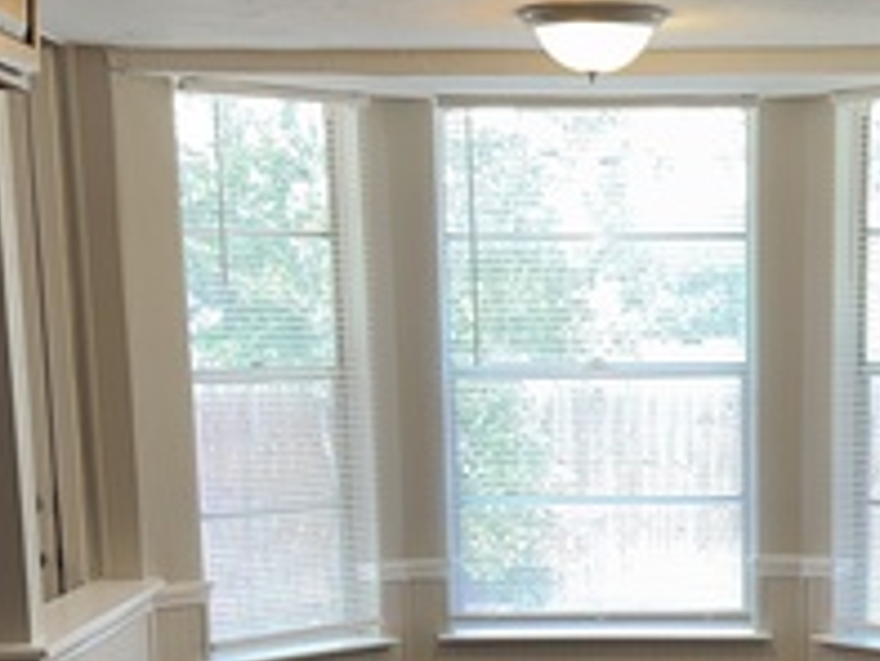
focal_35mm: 78
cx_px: 603
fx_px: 1984
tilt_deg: -9.8
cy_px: 665
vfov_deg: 18.4
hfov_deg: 24.9
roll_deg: +0.0
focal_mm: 6.76
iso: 50
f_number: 1.78
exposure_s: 1/51
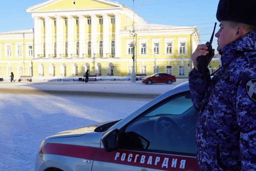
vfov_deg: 31.2
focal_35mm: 43
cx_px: 138
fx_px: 306
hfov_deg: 45.4
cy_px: 91
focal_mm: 20
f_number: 9
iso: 100
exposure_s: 1/125
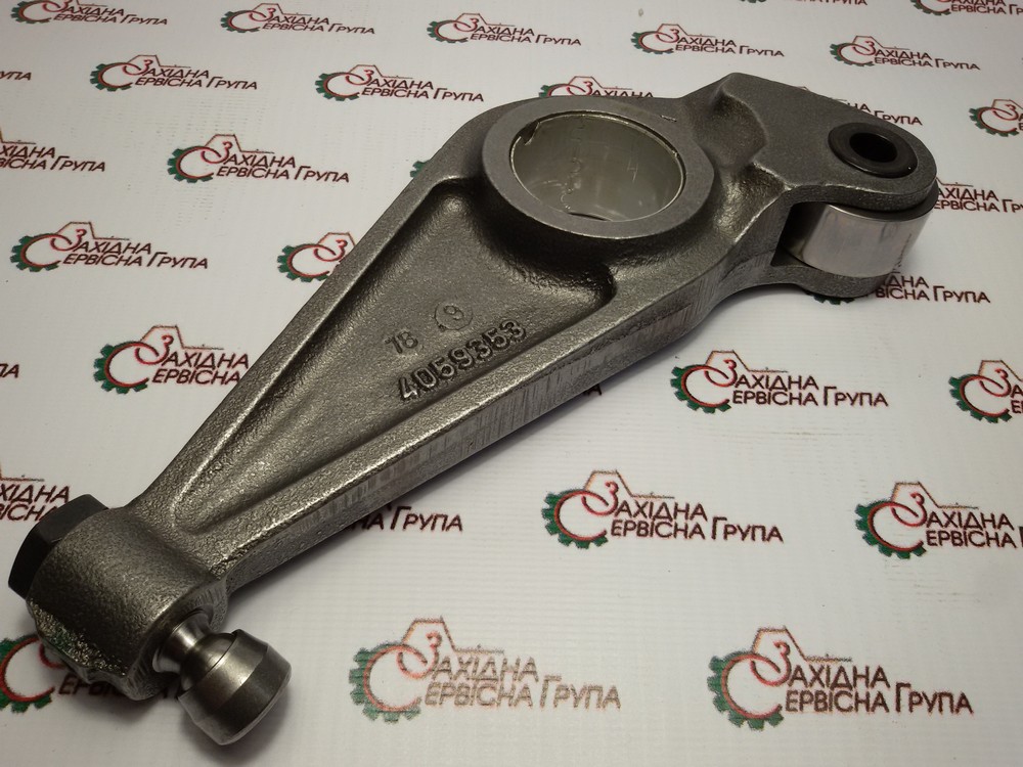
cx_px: 512
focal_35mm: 31
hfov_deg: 58.4
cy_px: 384
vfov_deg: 45.4
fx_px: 916
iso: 40
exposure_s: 1/103
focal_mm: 2.93
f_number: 2.4
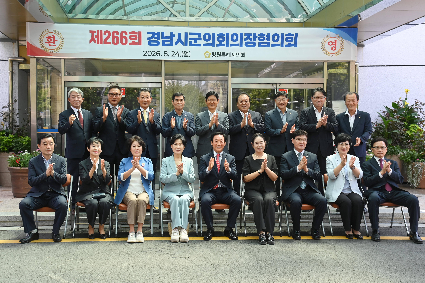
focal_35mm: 46
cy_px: 142
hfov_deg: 42.7
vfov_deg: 29.2
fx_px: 543
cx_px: 212
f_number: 7.1
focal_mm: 46
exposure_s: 1/250
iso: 400
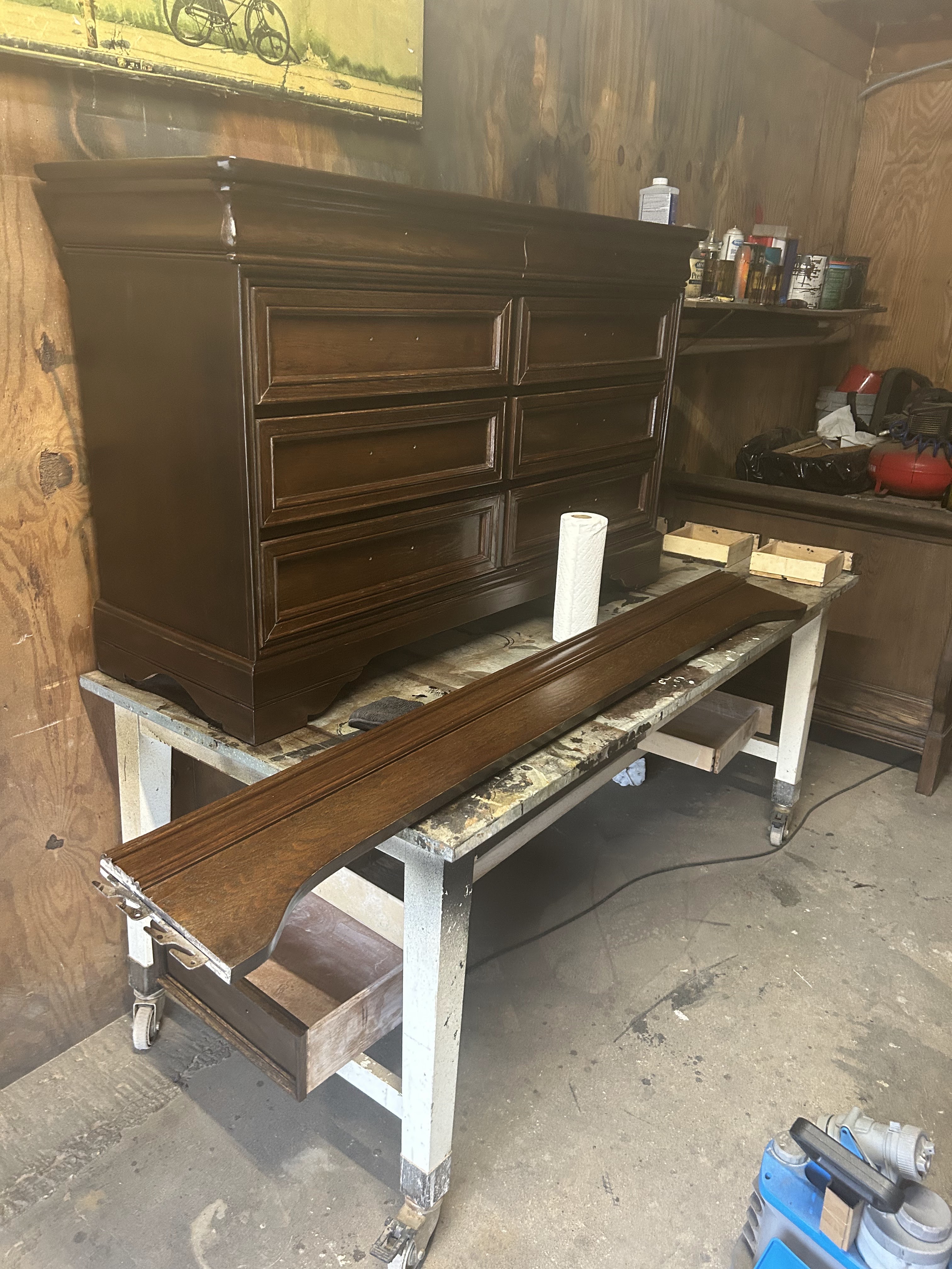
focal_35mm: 26
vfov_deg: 67.3
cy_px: 634
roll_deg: -1.9
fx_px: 953
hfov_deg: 53.1
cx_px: 476
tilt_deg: -21.9
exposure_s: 1/60
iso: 320
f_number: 1.5
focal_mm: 5.7
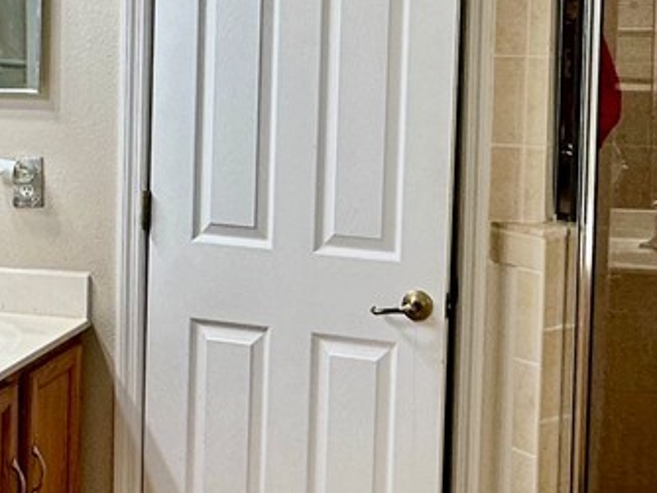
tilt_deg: -2.7
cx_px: 370
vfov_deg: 21.7
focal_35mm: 67
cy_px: 104
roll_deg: -2.2
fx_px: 1273
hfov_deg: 28.9
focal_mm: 2.22
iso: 100
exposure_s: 1/120
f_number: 2.2
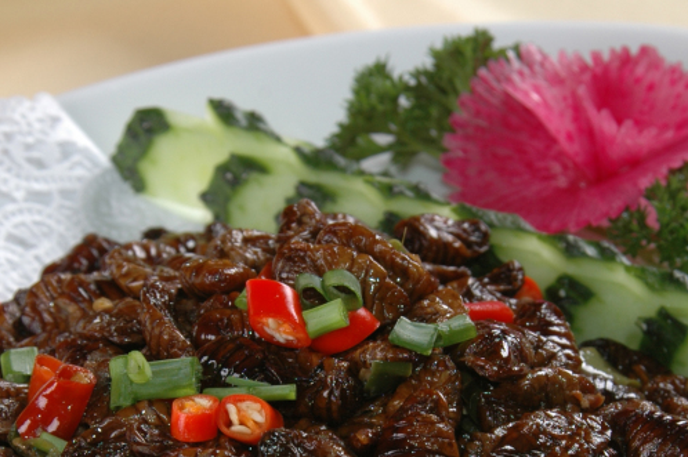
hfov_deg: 13.9
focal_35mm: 148
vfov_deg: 9.2
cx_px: 351
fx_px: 2826
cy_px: 447
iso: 200
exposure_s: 1/200
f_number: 7.1
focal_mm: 48
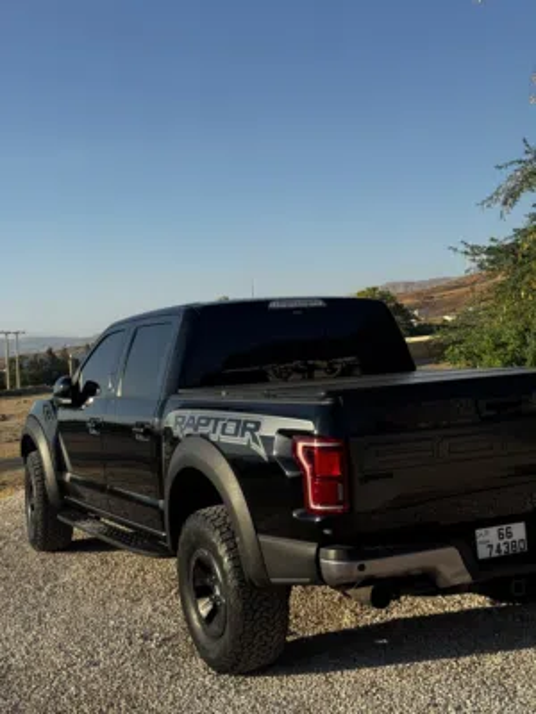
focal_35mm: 48
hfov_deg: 30.3
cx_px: 268
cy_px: 357
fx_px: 991
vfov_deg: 39.7
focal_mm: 6.76
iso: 64
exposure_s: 1/3610
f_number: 1.78
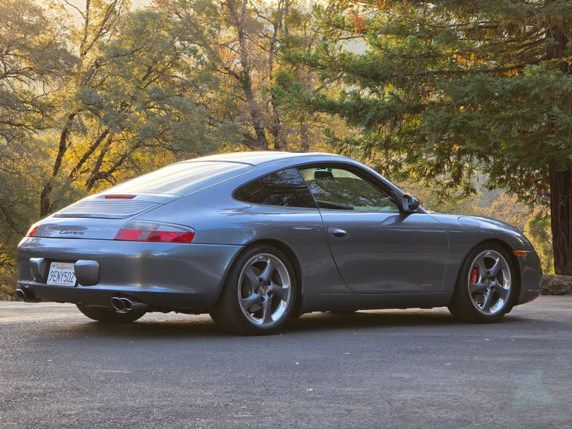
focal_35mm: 115
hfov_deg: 17.1
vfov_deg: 12.9
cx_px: 286
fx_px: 1900
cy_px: 214
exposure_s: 1/120
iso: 125
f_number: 3.4
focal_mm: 18.6
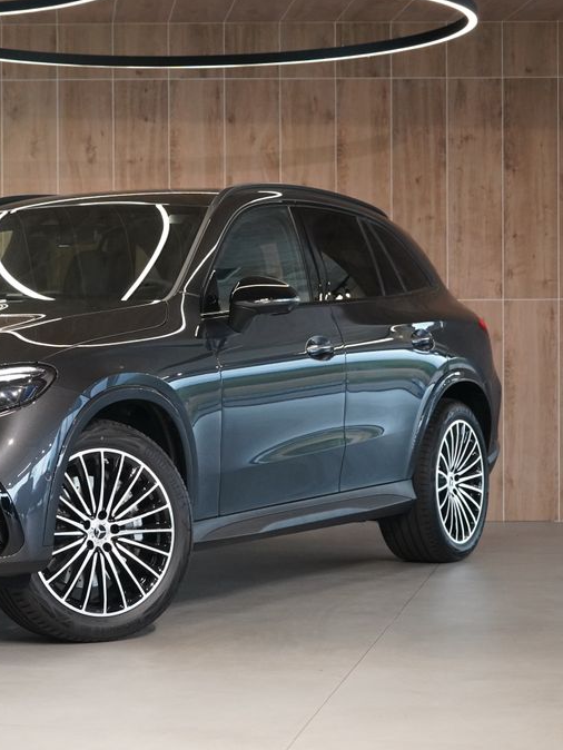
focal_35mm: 92
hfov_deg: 15.9
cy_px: 373
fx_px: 1994
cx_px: 56
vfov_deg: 21.3
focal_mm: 63
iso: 6400
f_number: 5.6
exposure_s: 1/160
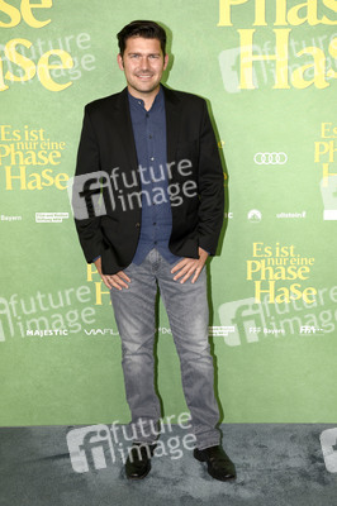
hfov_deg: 33.3
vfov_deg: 48.5
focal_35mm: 40
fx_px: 563
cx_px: 168
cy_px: 253
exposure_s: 1/125
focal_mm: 40
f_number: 6.3
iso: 500
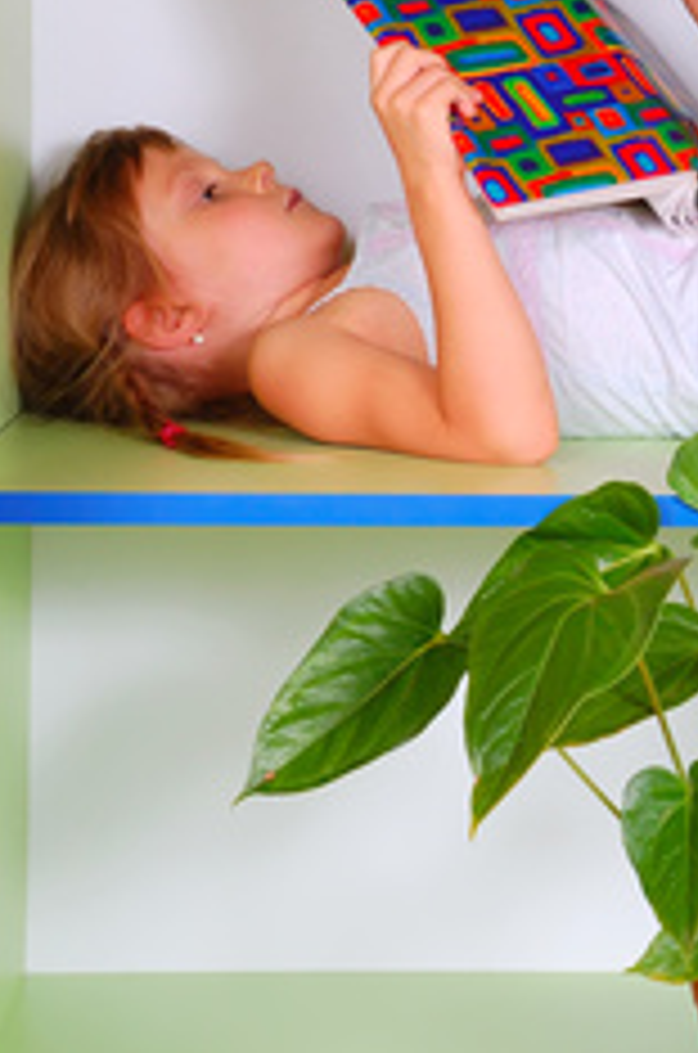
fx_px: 3184
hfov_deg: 12.4
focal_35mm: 109
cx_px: 594
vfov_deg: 18.7
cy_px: 250
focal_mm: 40
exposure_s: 1/250
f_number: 7.1
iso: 200
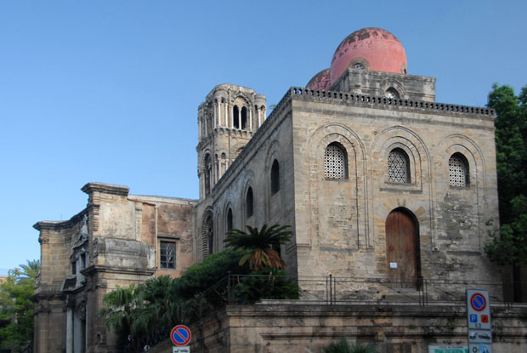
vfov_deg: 32.0
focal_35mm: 42
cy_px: 176
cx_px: 264
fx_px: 616
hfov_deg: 46.3
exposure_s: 1/250
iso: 400
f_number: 4.5
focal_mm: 28
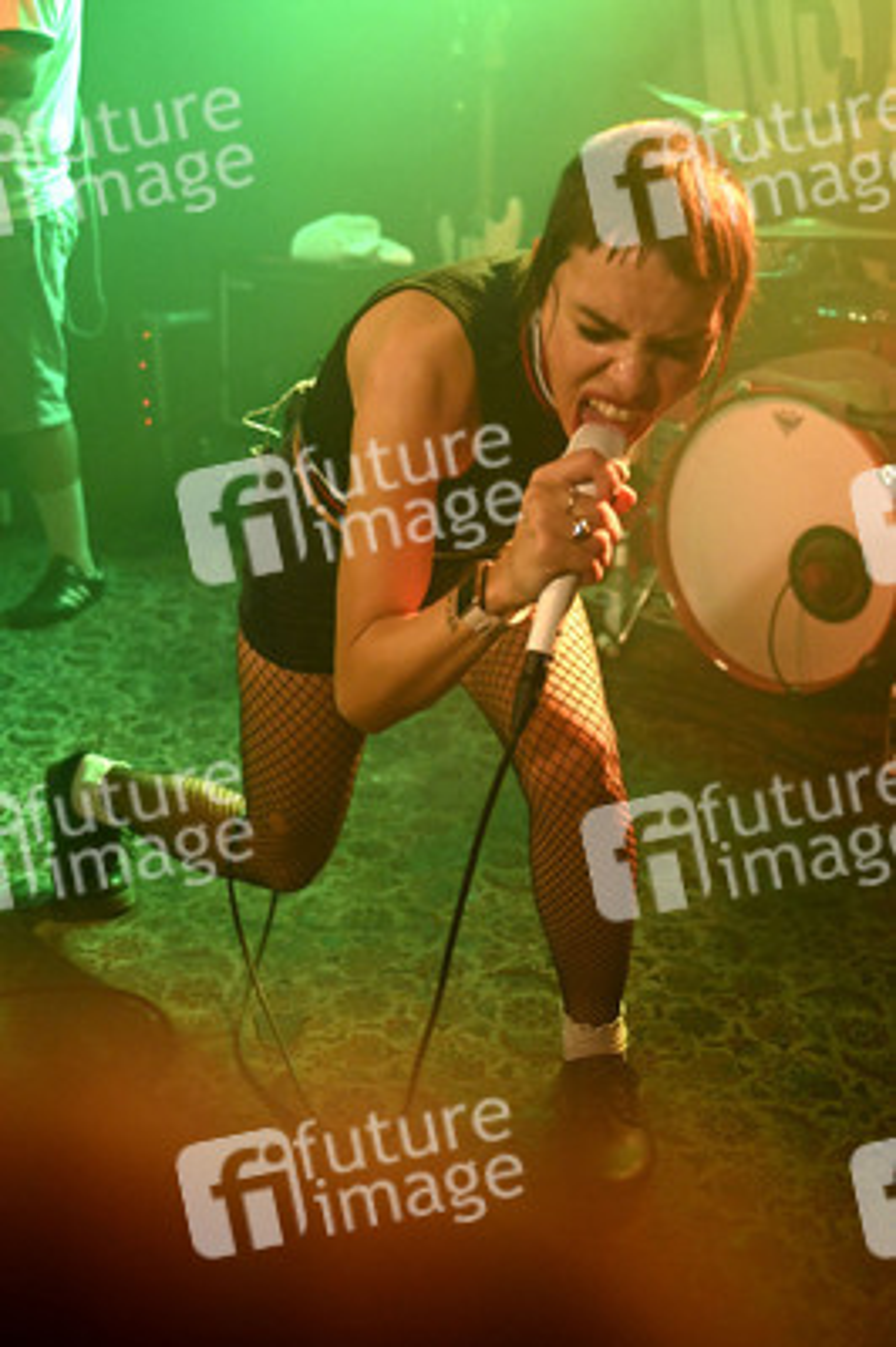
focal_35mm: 48
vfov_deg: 41.1
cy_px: 674
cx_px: 448
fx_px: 1795
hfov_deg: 28.0
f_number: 3.8
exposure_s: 1/320
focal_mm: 48
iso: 6400
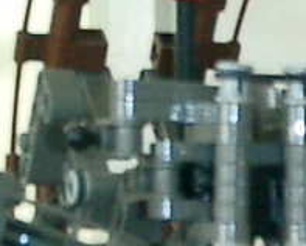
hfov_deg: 7.8
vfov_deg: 6.6
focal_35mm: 228
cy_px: 483
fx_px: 2067
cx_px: 758
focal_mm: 7.5
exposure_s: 1/30
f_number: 3.2
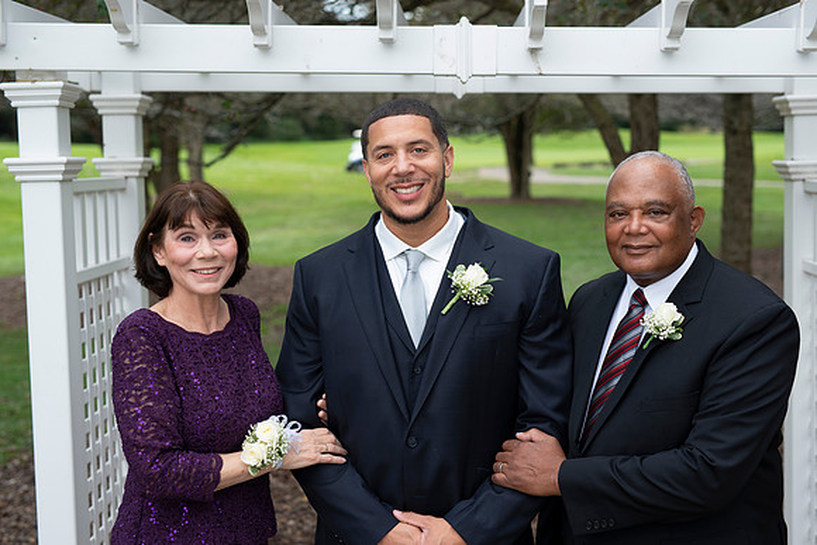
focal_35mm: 50
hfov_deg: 39.6
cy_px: 272
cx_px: 408
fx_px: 1135
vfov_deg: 27.0
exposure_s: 1/250
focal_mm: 50
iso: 100
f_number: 3.2
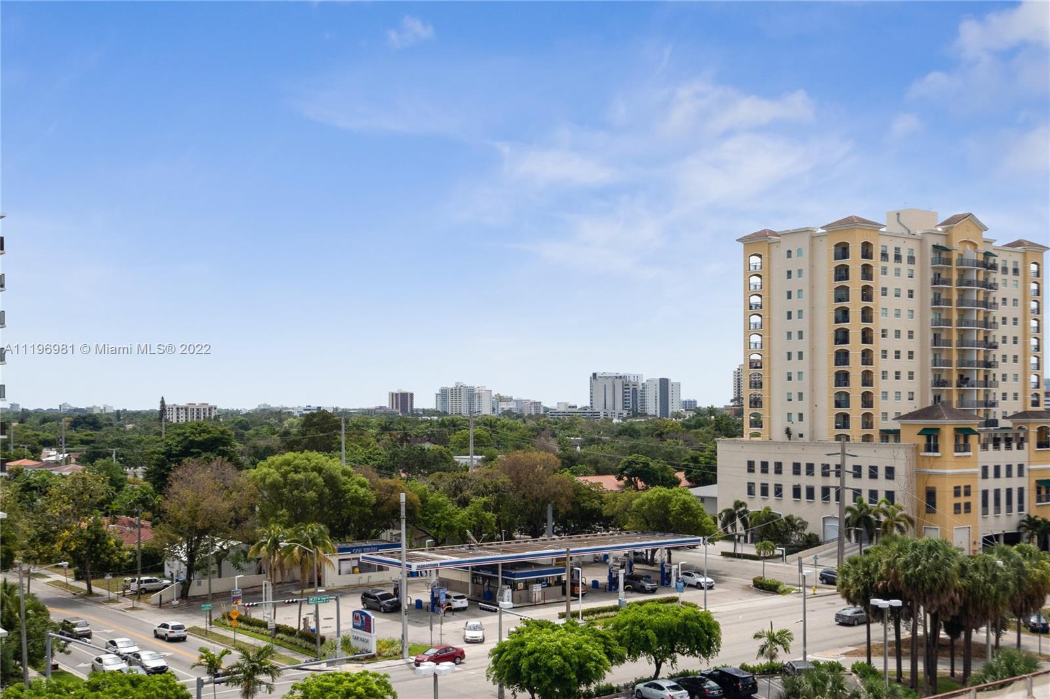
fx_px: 1166
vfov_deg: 33.4
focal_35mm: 40
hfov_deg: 48.5
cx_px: 525
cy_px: 350
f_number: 8
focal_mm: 27
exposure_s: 1/3200
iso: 640
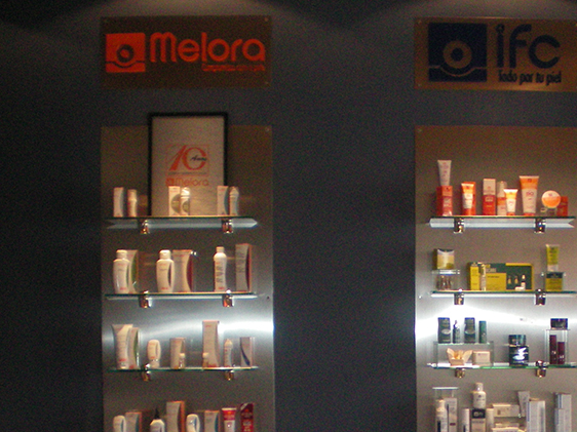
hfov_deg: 27.5
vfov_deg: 21.0
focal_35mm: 69
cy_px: 367
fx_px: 1150
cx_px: 483
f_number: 3.1
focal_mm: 6.3
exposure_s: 1/60
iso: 200
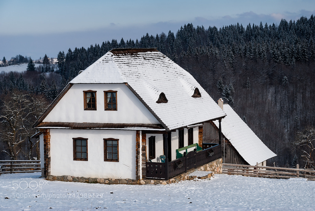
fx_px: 815
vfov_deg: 14.7
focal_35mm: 93
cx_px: 158
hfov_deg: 21.9
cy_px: 106
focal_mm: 62
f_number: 6.3
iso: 125
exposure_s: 1/500
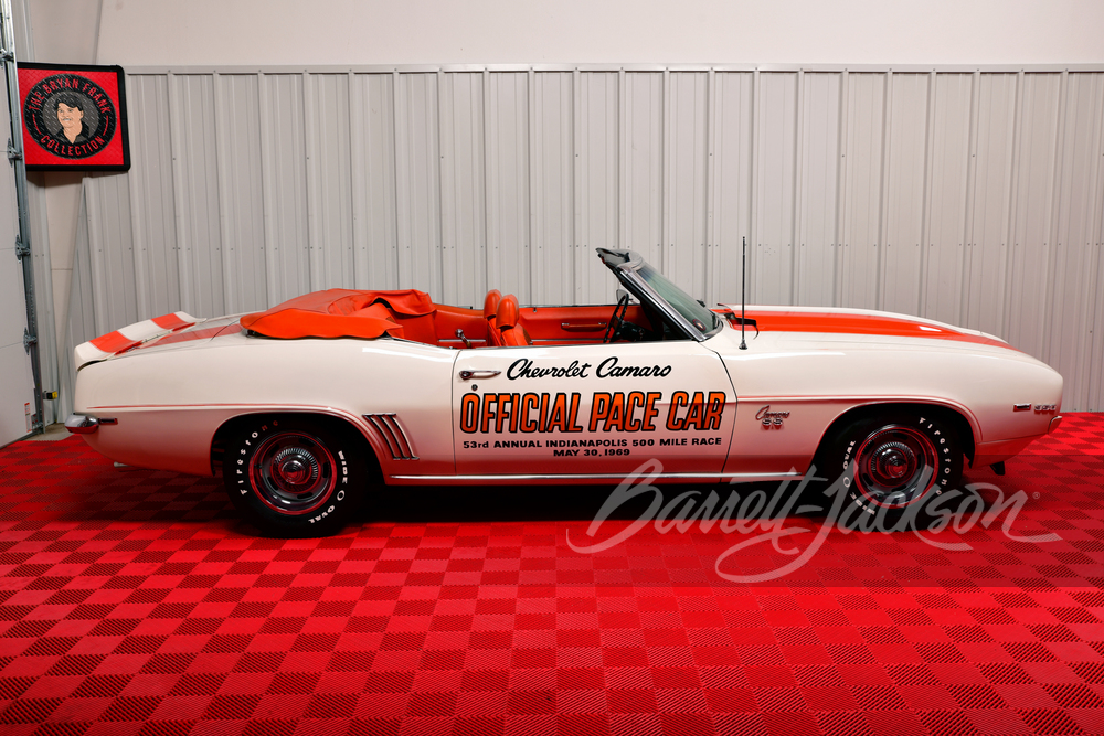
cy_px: 368
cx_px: 552
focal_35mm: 32
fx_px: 981
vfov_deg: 41.1
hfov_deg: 58.7
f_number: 8
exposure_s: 1/250
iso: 160
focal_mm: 32
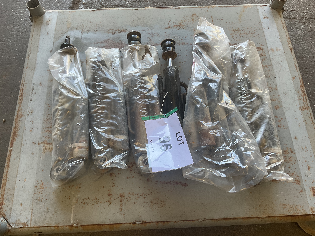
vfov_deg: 48.2
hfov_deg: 61.7
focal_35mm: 29
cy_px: 118
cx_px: 158
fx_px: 264
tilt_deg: -66.7
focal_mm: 3
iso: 40
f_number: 1.8
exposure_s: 1/120
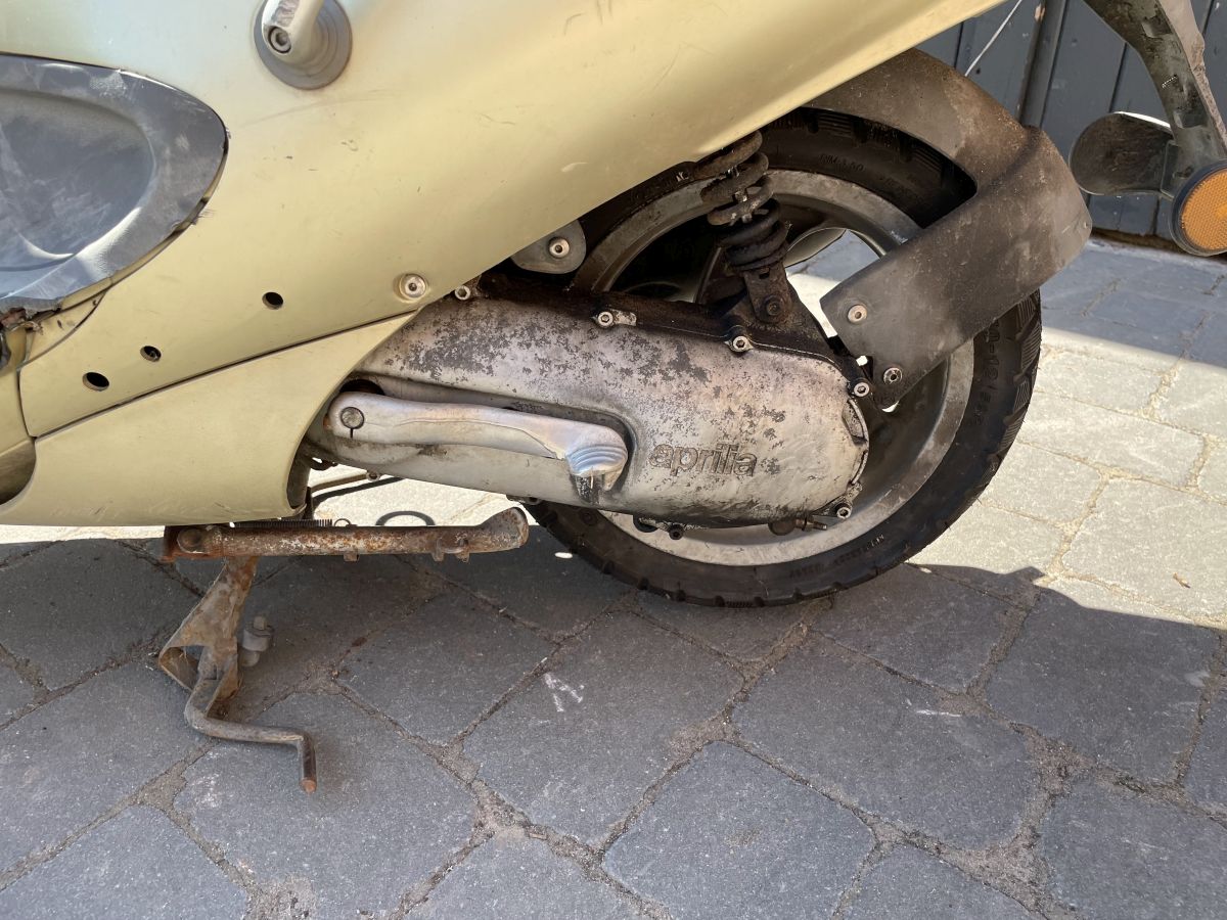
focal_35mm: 26
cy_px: 460
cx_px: 614
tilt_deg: -30.0
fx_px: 922
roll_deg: -0.8
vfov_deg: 53.1
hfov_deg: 67.3
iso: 32
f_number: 1.6
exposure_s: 1/452
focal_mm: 4.2
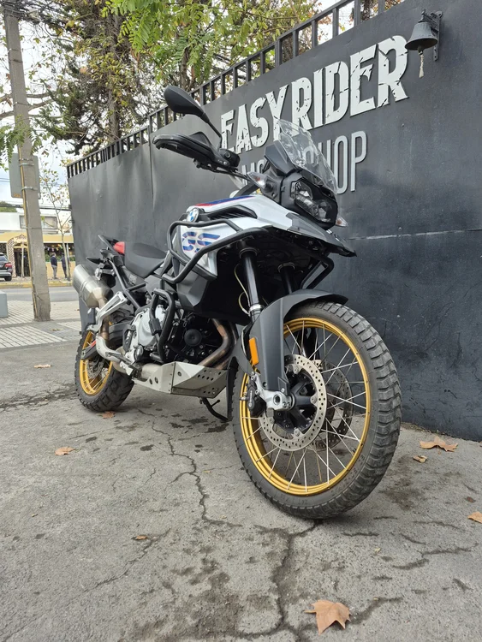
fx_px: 427
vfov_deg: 73.9
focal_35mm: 23
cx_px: 241
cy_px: 321
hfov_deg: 58.9
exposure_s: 1/180
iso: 50
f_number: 1.8
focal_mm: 5.4
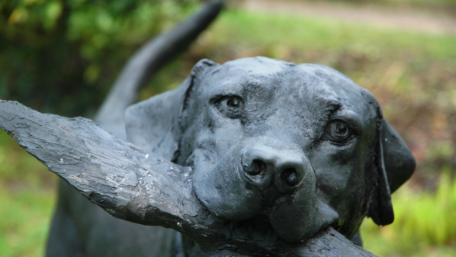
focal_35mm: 111
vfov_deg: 10.9
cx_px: 226
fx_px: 1342
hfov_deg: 19.3
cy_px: 149
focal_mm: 70
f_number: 4.5
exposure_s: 1/50
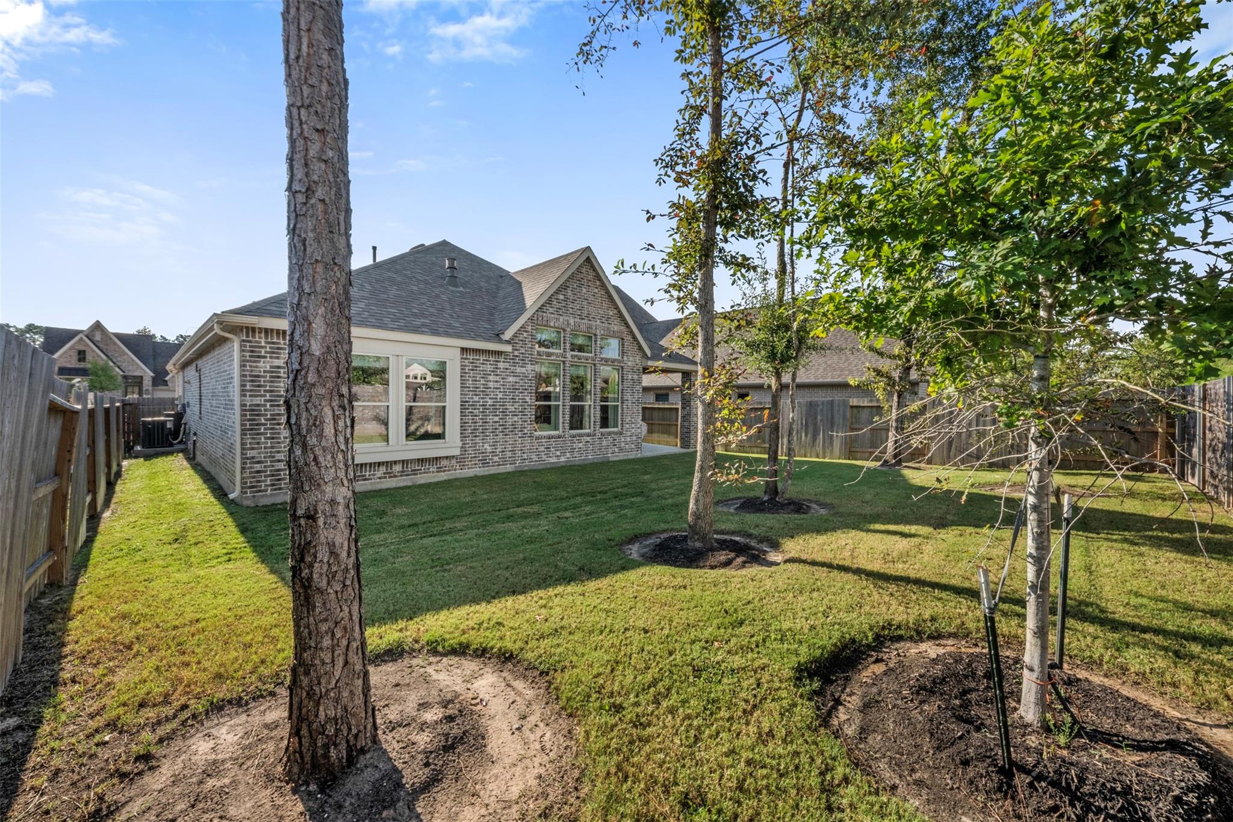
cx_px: 616
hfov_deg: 108.3
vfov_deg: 85.4
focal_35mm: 13
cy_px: 411
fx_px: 445
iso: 800
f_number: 9
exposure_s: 1/80
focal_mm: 13
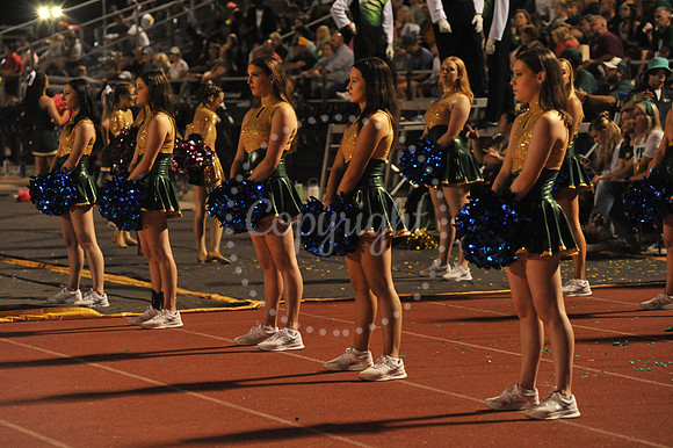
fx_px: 2896
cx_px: 336
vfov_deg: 8.8
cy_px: 224
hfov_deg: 13.3
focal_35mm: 155
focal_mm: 155
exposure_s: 1/200
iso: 5000
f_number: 5.6
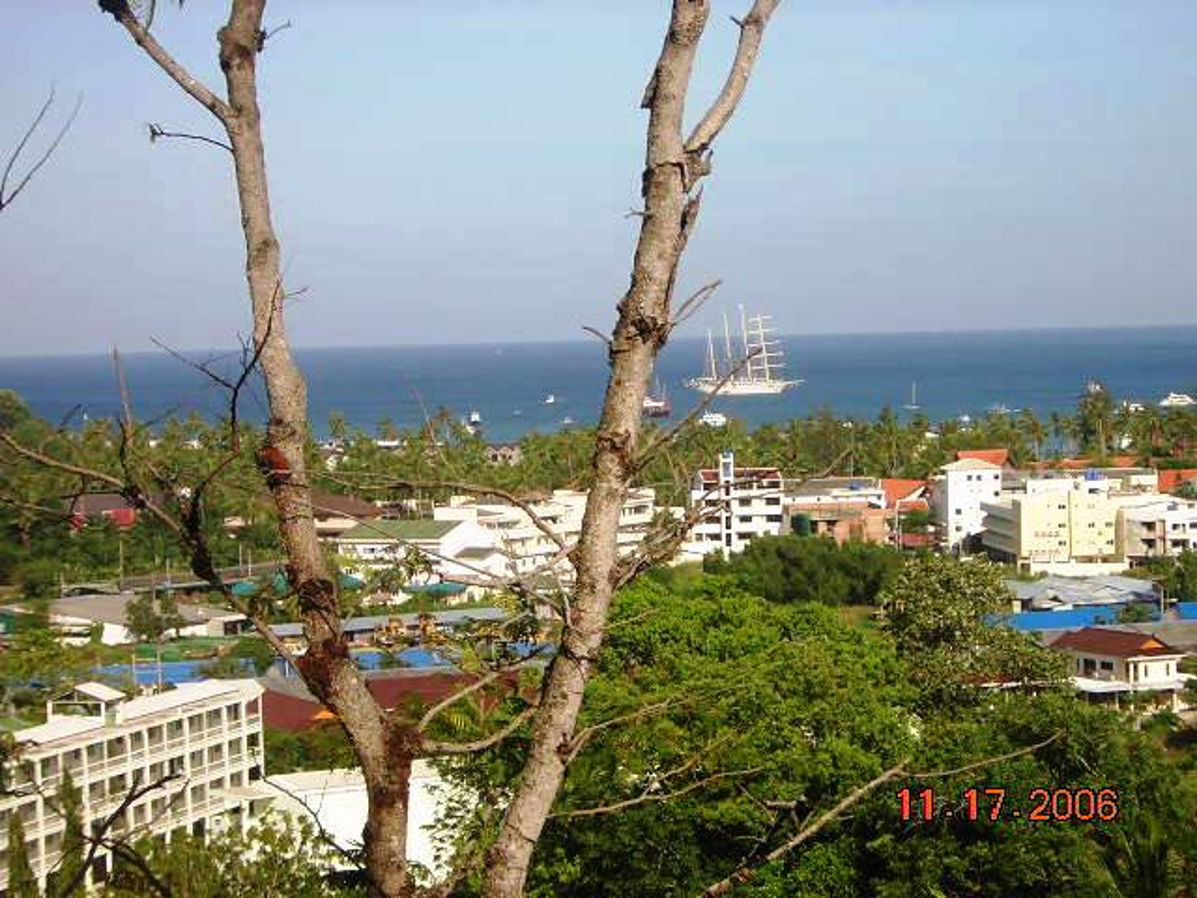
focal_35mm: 108
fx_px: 3735
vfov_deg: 13.7
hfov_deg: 18.2
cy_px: 449
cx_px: 598
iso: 100
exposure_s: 1/536
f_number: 4.7
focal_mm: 14.1
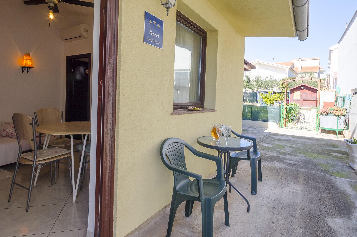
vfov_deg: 61.5
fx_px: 198
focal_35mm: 20
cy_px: 104
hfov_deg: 84.1
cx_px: 176
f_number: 7.1
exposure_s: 1/250
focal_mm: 10
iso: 100
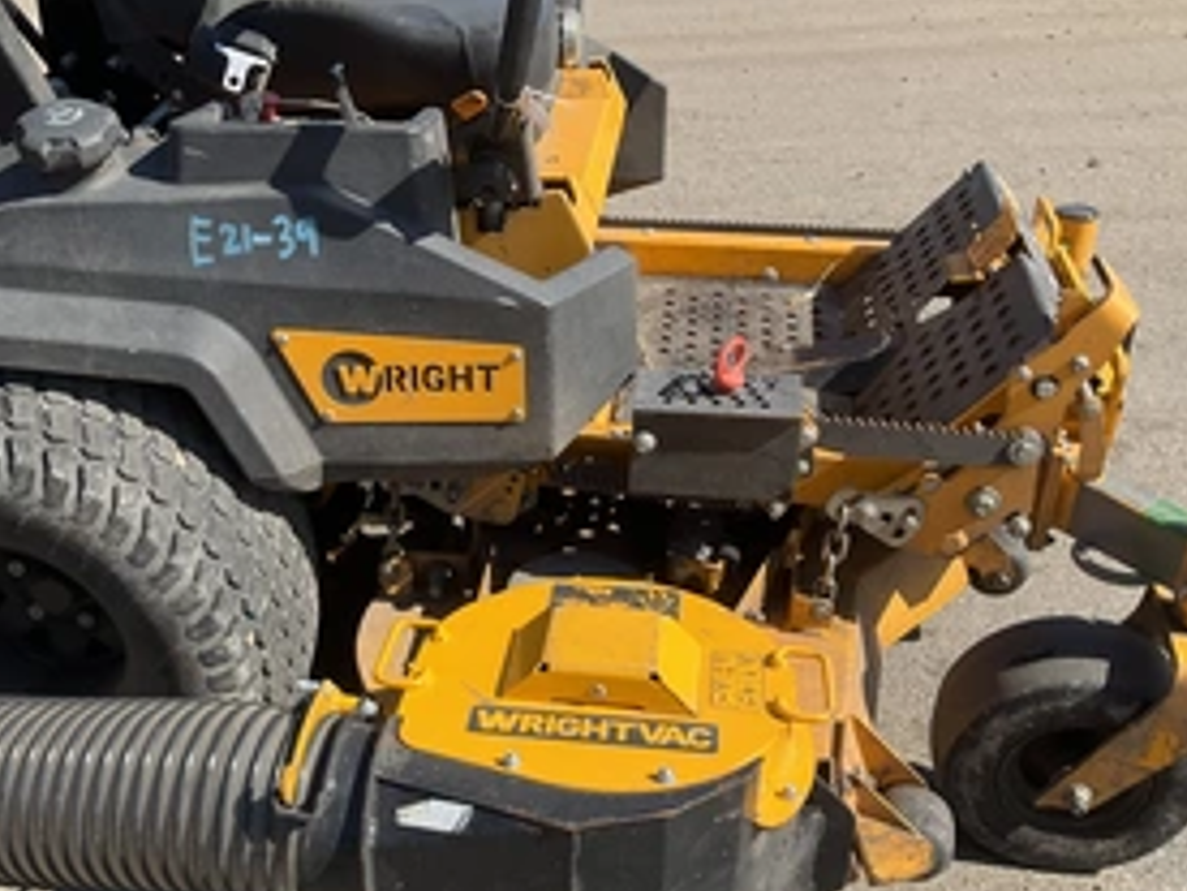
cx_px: 477
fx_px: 1440
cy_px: 568
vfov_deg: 34.1
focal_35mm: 42
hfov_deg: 44.6
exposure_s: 1/1221
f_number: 1.8
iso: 25
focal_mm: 3
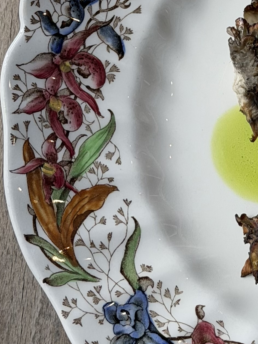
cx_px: 375
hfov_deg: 9.7
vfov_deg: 13.2
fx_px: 1481
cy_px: 57
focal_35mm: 149
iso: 64
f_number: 1.78
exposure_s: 1/513
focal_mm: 6.76
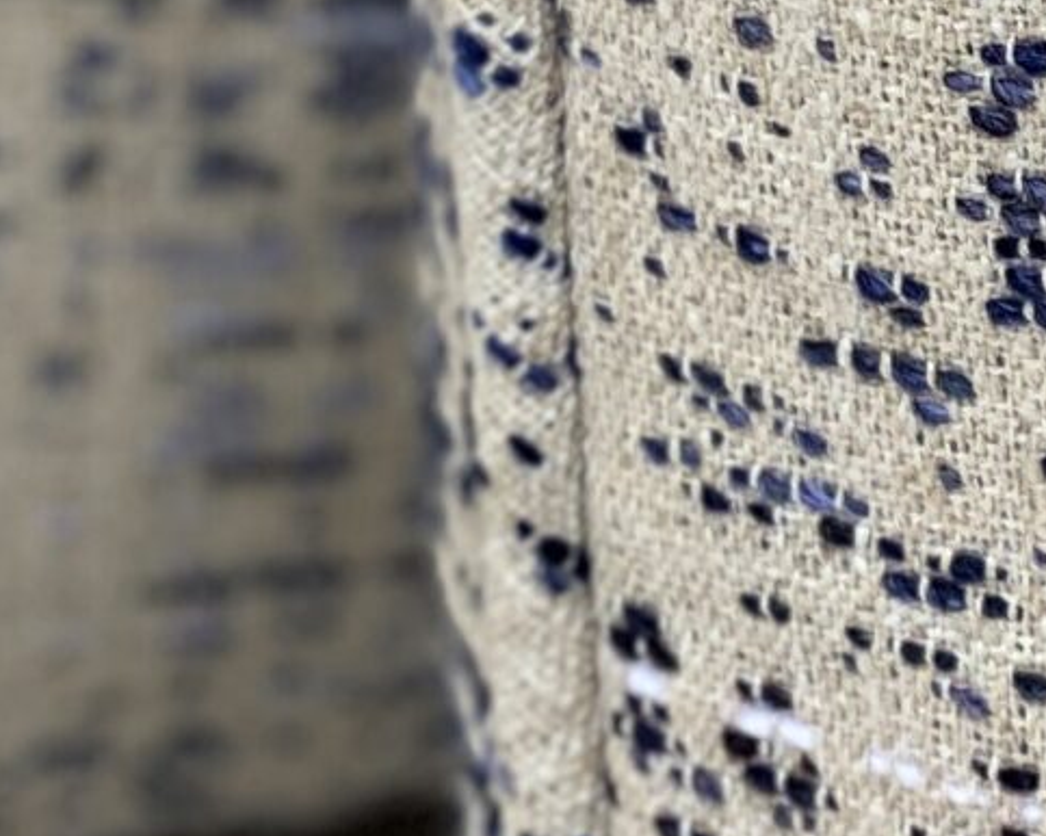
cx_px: 429
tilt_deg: -30.7
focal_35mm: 269
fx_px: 8324
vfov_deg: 5.4
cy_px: -1704
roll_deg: -4.2
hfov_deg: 7.2
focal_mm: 6
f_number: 2
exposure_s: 1/122
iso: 20
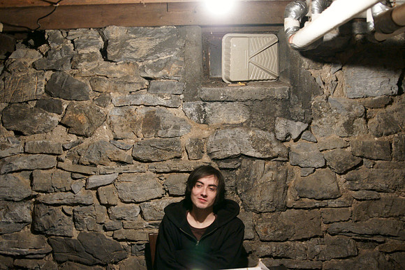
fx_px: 473
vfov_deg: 31.9
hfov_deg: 46.4
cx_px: 202
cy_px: 135
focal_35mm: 42
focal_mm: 28
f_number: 2.8
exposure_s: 1/25
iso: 1600
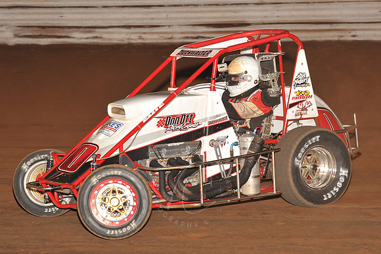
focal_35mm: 105
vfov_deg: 13.0
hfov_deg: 19.5
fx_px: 1111
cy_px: 127
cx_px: 190
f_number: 6.3
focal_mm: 105
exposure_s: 1/320
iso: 1250
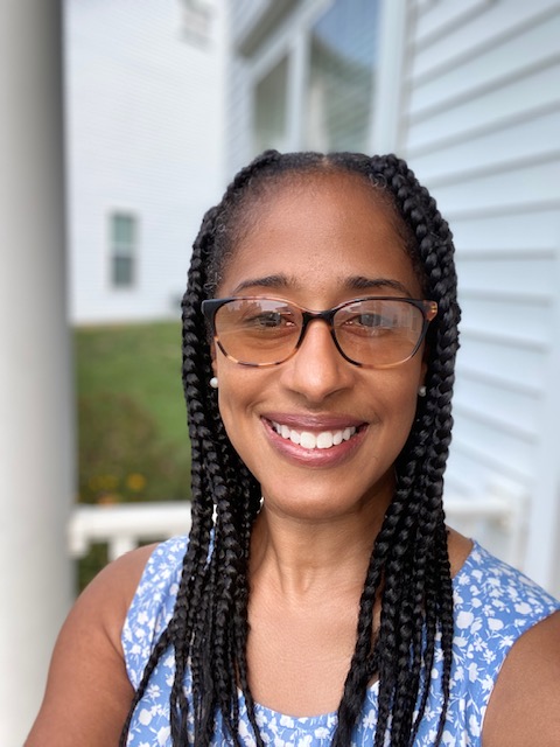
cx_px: 280
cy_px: 374
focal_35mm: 30
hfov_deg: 46.8
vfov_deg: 60.0
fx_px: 647
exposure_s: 1/122
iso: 32
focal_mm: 2.71
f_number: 2.2
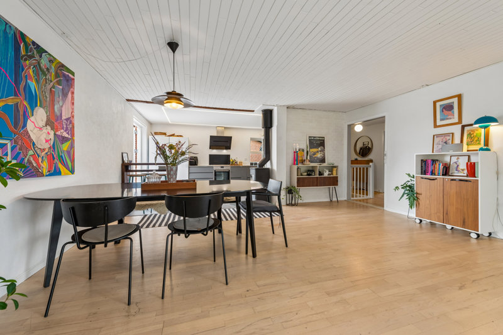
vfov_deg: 81.2
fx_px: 196
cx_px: 252
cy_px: 168
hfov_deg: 104.3
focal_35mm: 14
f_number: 9
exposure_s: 1/6
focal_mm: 14
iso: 250
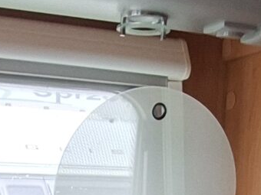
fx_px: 739
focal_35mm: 98
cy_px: 437
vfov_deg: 12.5
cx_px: 99
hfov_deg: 20.0
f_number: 2.2
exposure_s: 1/50
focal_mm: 1.74
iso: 80
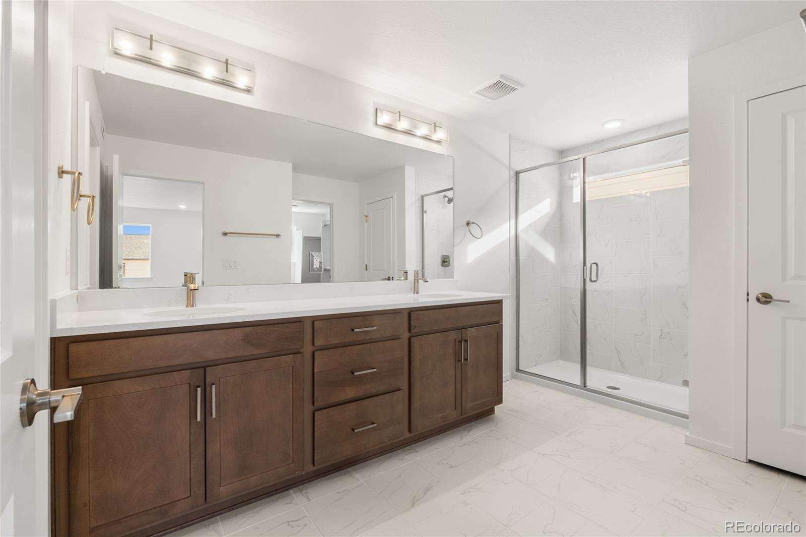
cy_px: 268
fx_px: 358
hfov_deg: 96.8
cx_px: 403
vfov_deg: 73.7
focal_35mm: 16
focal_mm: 16
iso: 160
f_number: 16
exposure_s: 1/4
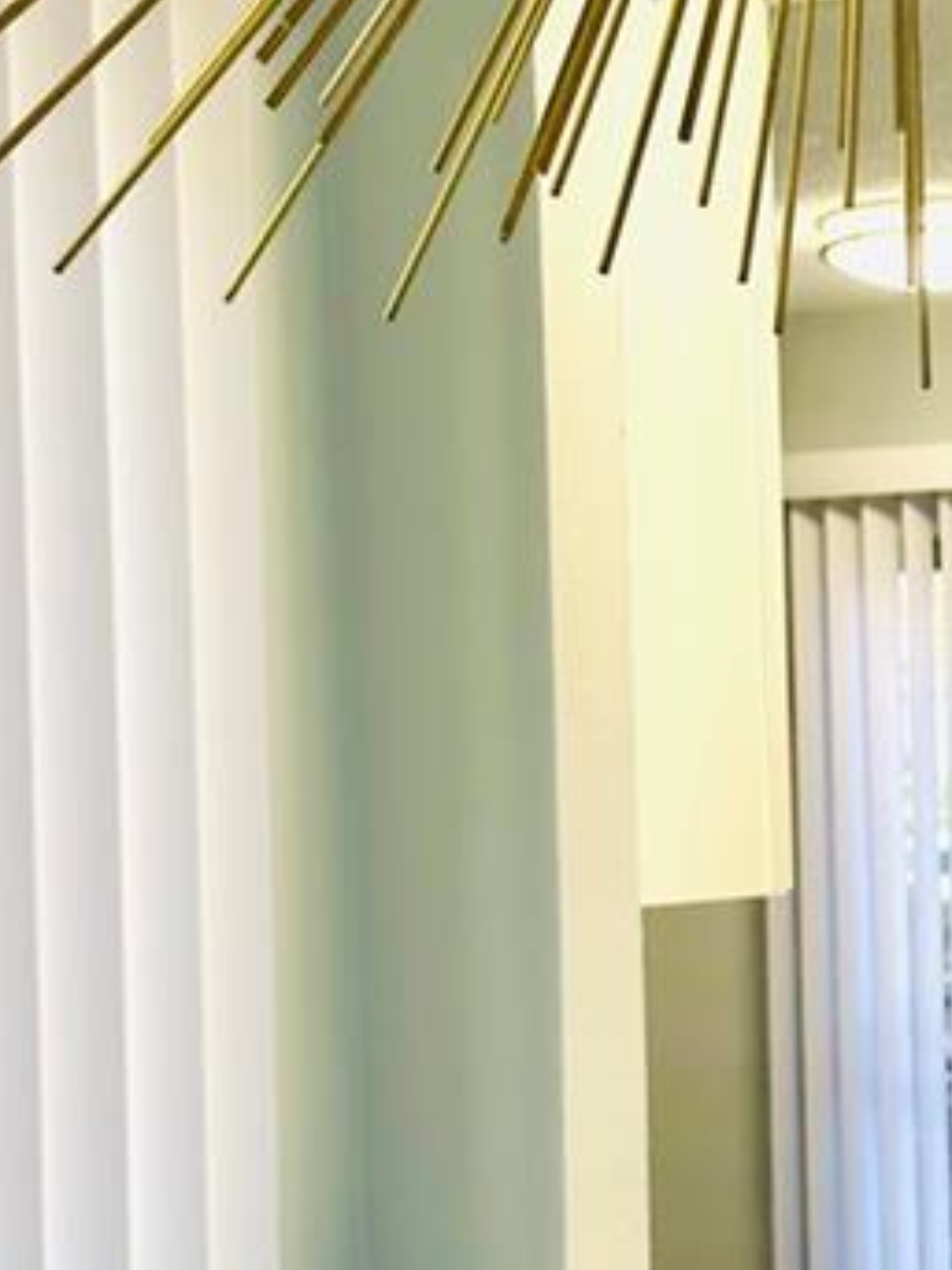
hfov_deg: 17.3
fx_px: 3082
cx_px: 856
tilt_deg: +0.9
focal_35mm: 84
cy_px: 800
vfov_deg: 23.2
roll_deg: +0.5
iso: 100
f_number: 1.78
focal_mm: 6.86
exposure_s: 1/120
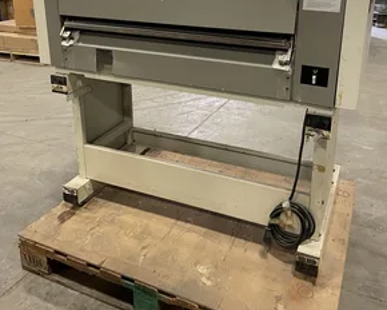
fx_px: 401
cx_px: 198
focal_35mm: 35
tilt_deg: -14.5
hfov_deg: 51.5
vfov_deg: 40.7
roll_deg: -0.5
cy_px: 68
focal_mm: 4.2
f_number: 1.6
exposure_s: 1/60
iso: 200
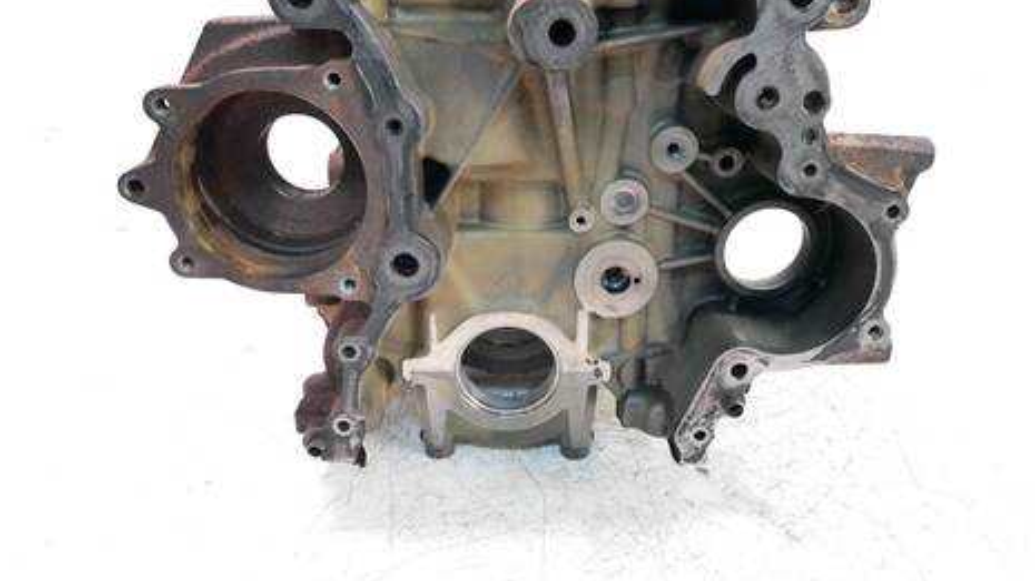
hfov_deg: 69.9
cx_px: 507
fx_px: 741
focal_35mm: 27
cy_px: 276
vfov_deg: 42.8
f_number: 3.5
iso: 2500
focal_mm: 12
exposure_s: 1/60
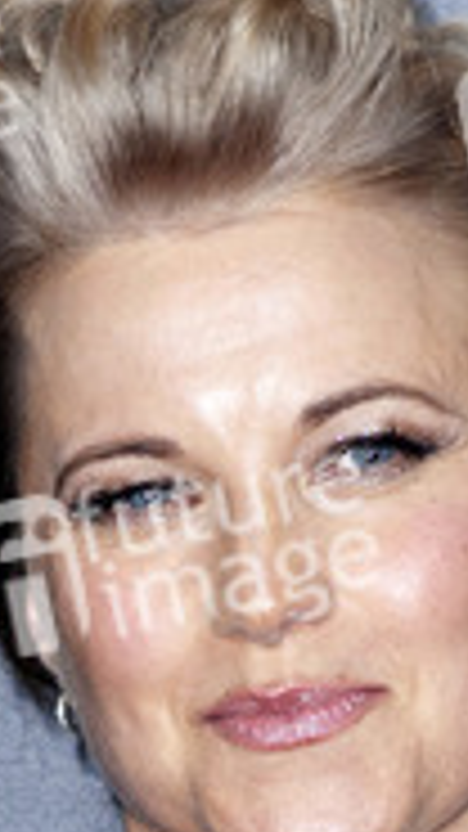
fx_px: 3509
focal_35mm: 159
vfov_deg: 13.4
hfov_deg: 7.6
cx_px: 281
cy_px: 787
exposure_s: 1/320
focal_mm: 70
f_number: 5.6
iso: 640
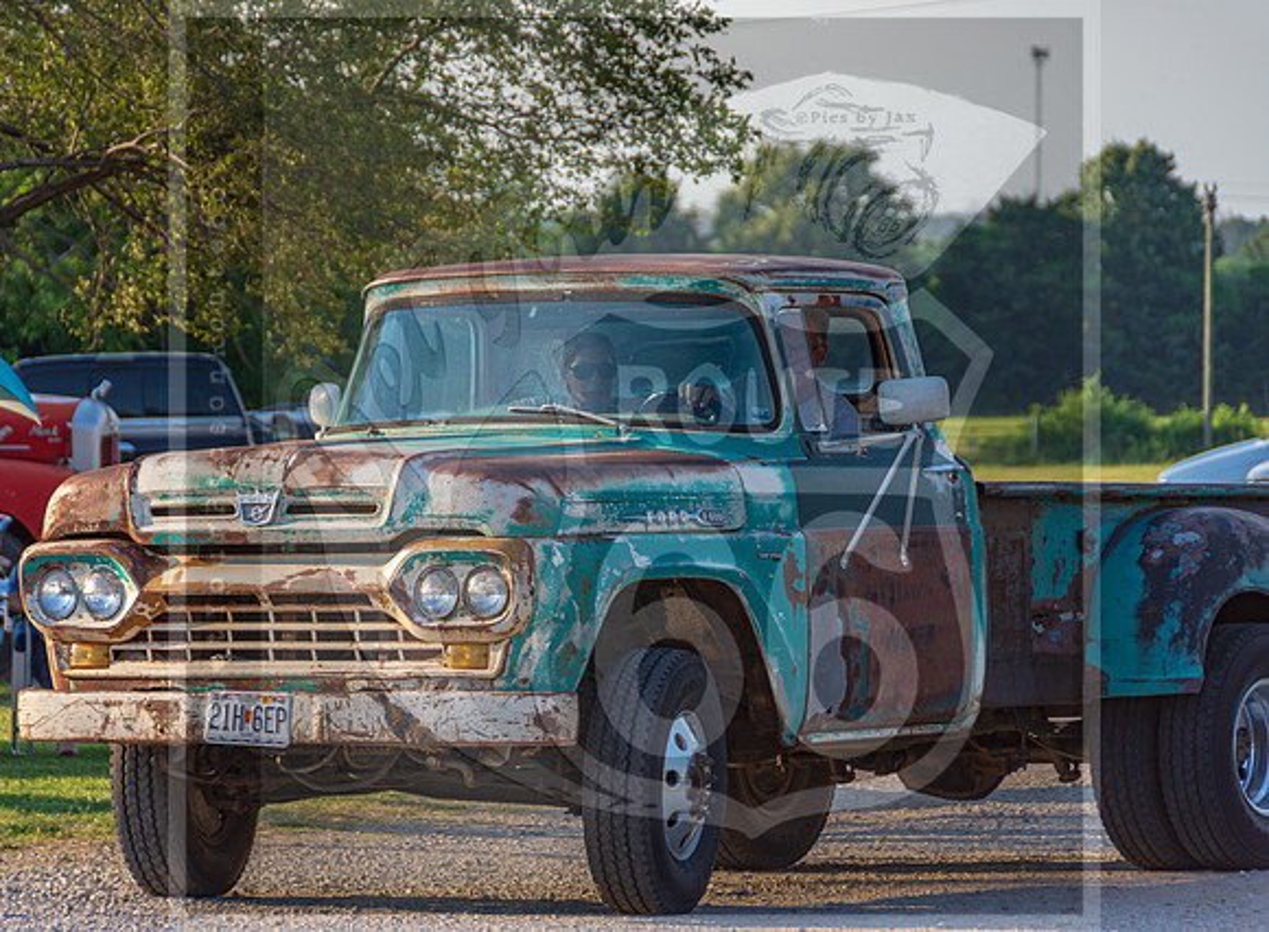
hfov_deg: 9.2
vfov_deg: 6.8
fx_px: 7861
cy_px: 466
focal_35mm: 216
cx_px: 570
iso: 100
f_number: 5.6
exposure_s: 1/250
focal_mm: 135
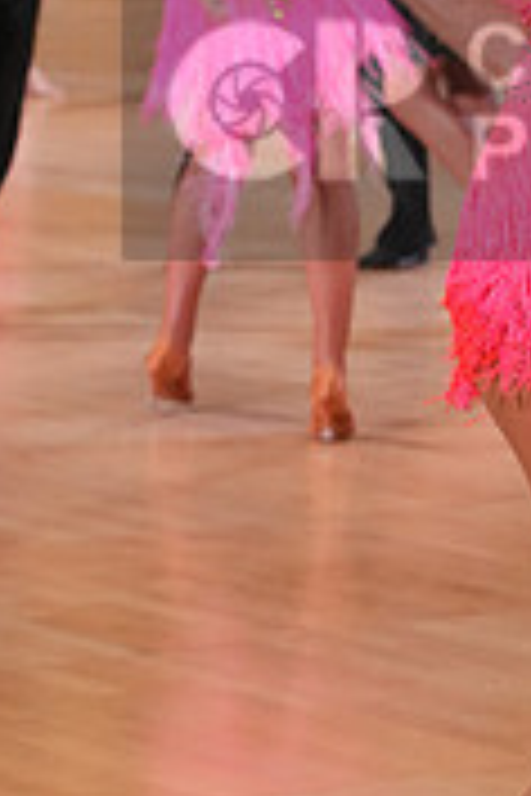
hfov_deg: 5.9
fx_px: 5066
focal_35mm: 229
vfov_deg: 9.0
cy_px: 112
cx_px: 745
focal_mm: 70
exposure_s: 1/400
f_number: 5.6
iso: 4000
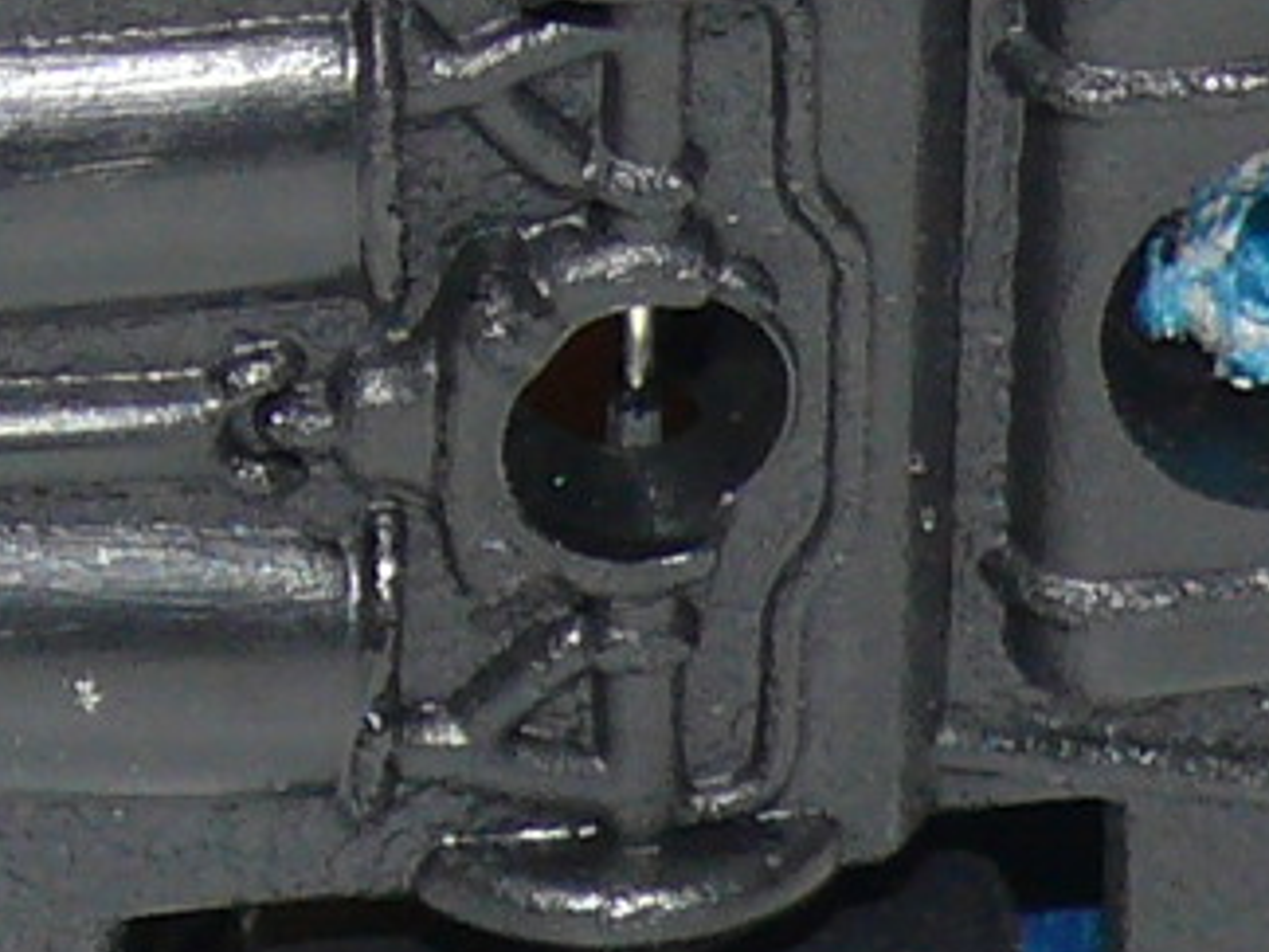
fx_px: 18660
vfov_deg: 2.9
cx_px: -756
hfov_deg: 3.9
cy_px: 317
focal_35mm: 509
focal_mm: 13.5
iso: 100
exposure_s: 1/30
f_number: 4
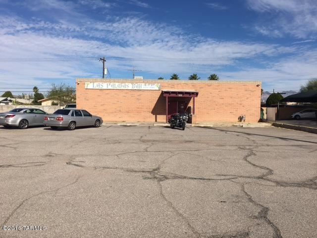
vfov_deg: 48.2
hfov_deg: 61.7
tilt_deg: -0.8
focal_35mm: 29
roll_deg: -0.5
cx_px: 158
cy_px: 119
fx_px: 266
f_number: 2.2
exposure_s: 1/2653
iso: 25
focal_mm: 4.15
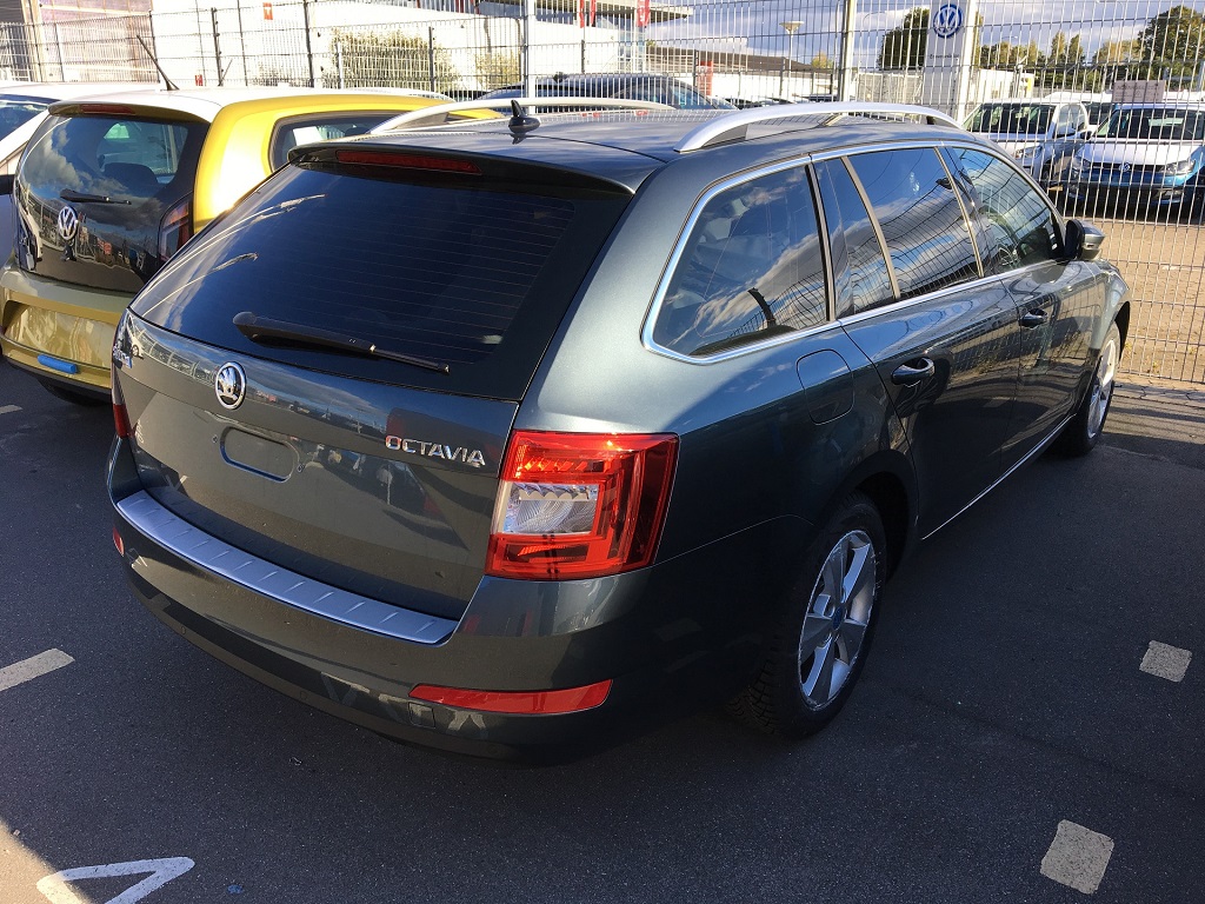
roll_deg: -0.7
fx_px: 1010
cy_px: 452
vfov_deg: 48.2
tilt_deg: -18.6
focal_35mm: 29
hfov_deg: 61.7
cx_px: 602
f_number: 2.2
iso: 25
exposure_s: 1/478
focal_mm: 4.15
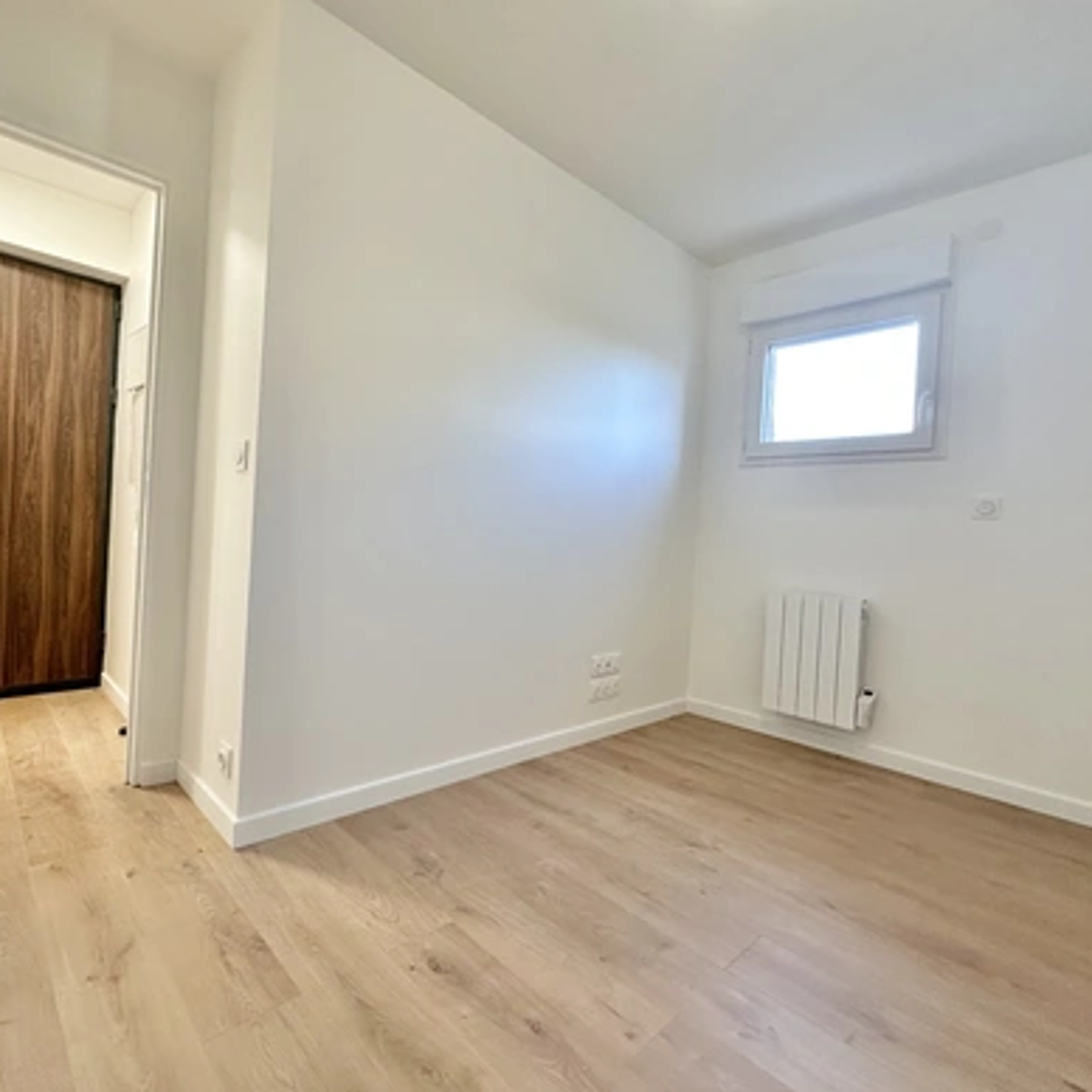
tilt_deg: -0.1
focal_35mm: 17
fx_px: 607
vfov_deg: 84.0
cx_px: 463
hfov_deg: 83.4
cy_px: 538
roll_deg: -3.4
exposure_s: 1/100
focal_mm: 2.22
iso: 160
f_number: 2.2
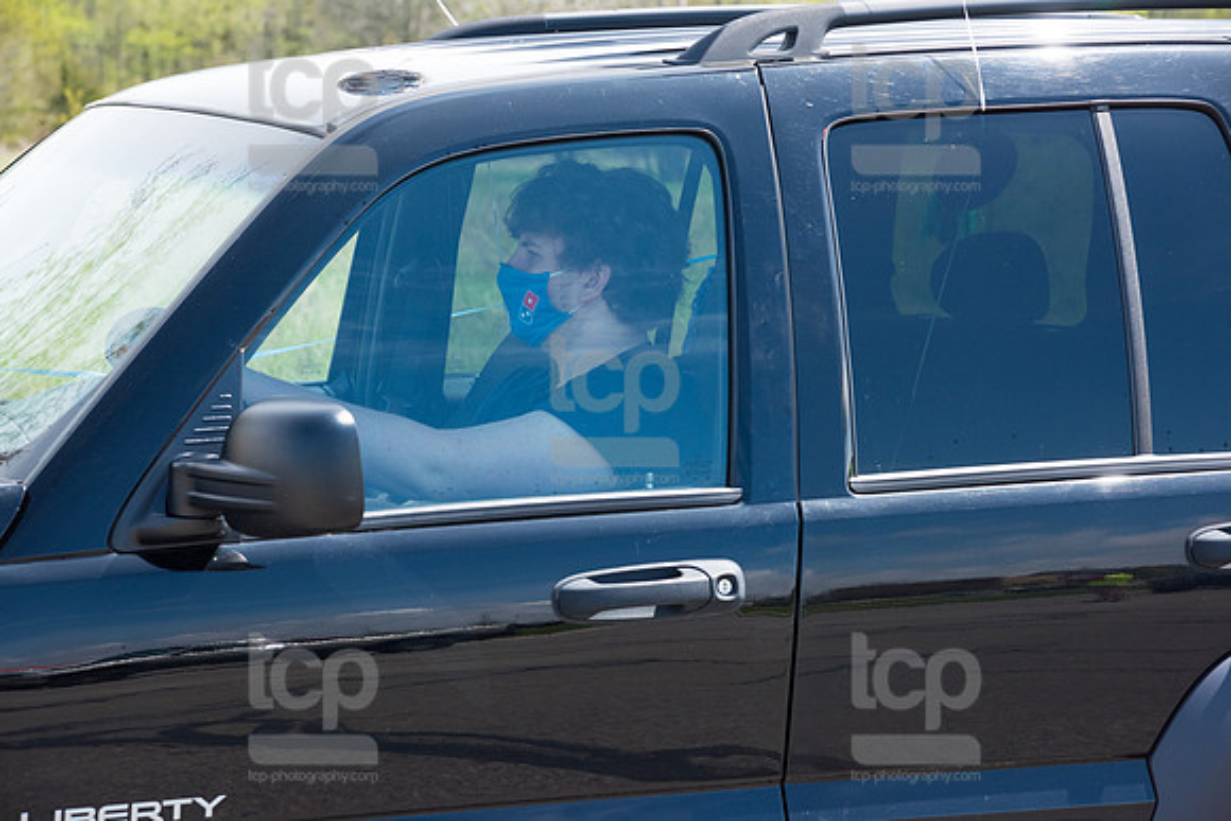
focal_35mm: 100
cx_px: 616
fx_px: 3420
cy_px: 410
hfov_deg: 20.4
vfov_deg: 13.7
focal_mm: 100
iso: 1000
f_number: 7.1
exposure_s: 1/800
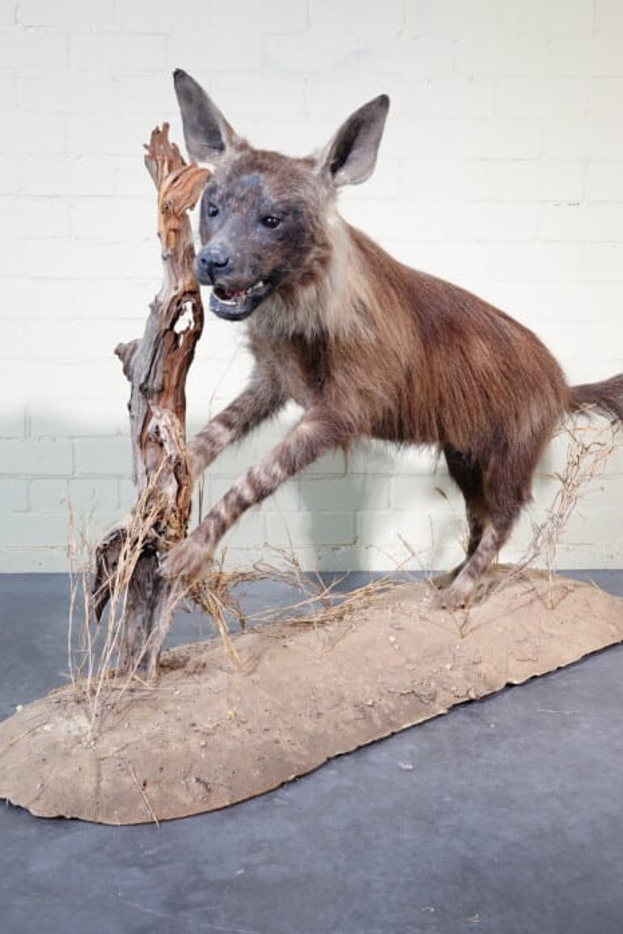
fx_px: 1142
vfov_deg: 44.5
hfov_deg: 30.5
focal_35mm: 44
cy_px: 452
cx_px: 305
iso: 100
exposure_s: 1/60
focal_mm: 15.17
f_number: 3.2
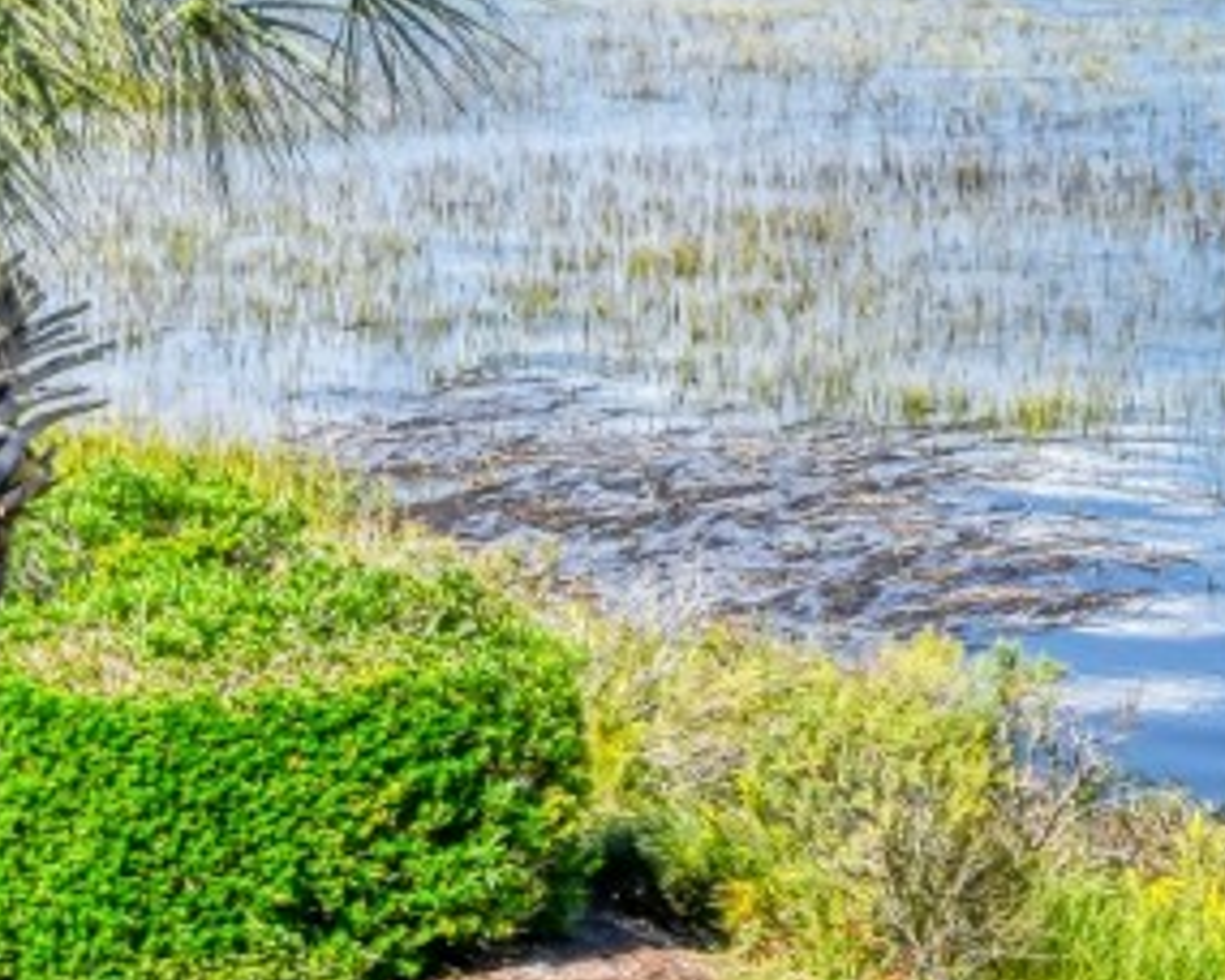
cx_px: 1608
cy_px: -249
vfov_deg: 11.8
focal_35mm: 128
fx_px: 4641
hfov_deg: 14.4
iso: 500
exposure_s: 1/125
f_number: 9
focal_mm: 24
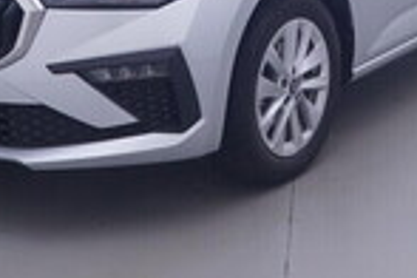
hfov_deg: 23.9
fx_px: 971
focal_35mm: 84
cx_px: 325
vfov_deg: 15.1
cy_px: -135
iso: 200
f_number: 5
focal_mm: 15
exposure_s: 1/80
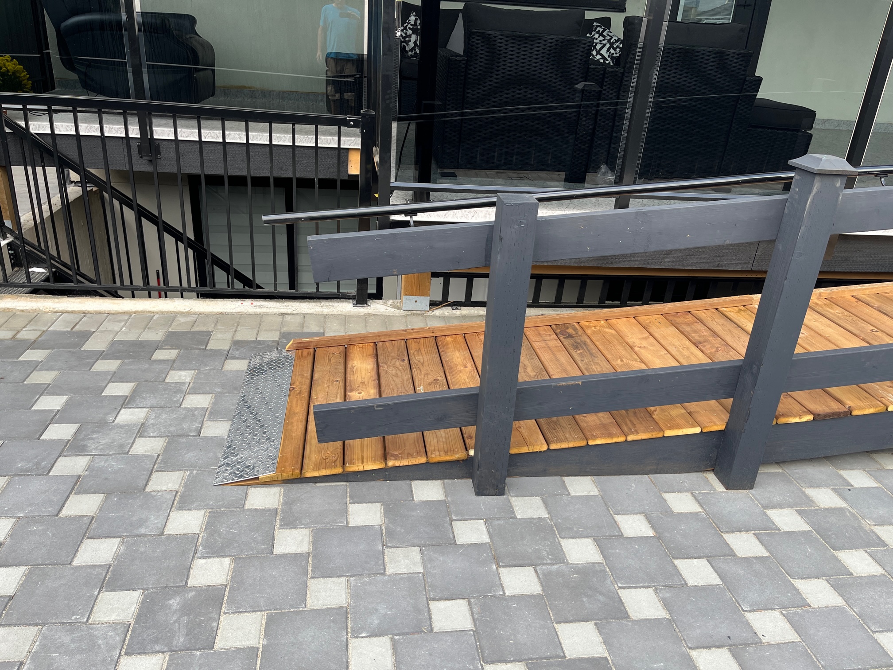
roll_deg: -3.1
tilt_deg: -25.0
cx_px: 446
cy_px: 335
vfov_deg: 53.1
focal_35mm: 26
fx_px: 671
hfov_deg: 67.3
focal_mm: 5.1
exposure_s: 1/367
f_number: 1.6
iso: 50
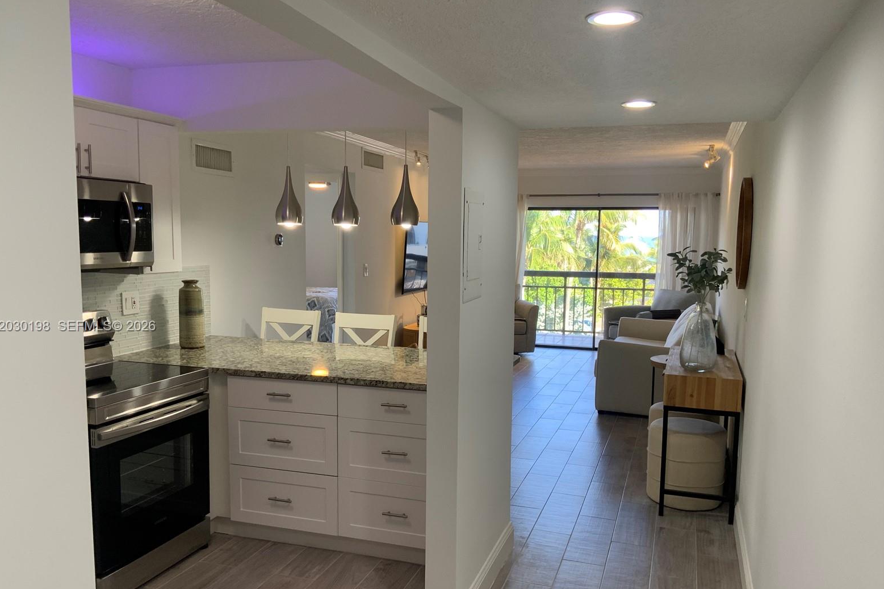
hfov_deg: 60.3
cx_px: 433
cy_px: 327
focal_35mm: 31
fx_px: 761
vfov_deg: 42.3
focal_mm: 3
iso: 40
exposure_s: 1/60
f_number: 1.8
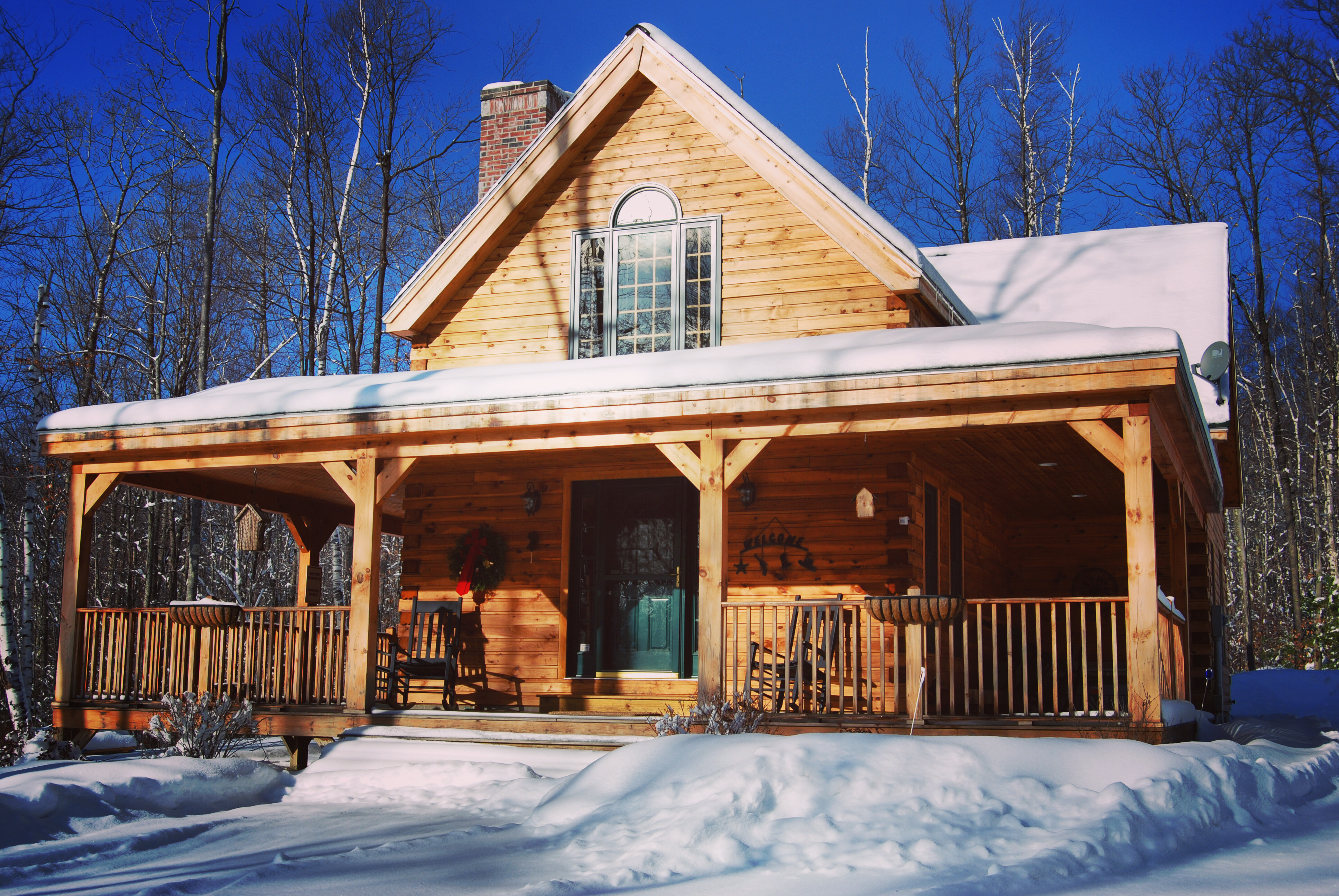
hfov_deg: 49.5
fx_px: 1452
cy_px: 448
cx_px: 670
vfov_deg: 34.3
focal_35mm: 39
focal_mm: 26
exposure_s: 1/250
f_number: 8
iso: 100
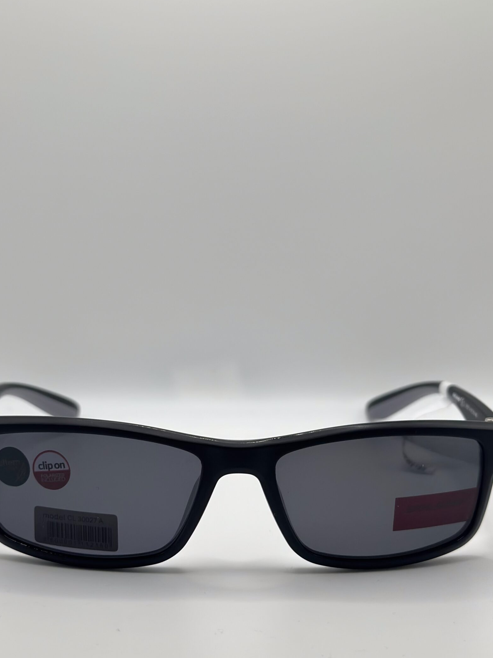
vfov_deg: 32.7
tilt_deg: -15.1
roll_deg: -0.1
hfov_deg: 24.8
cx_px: 229
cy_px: 359
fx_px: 1120
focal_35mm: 59
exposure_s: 1/756
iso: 80
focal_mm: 6.86
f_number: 1.78
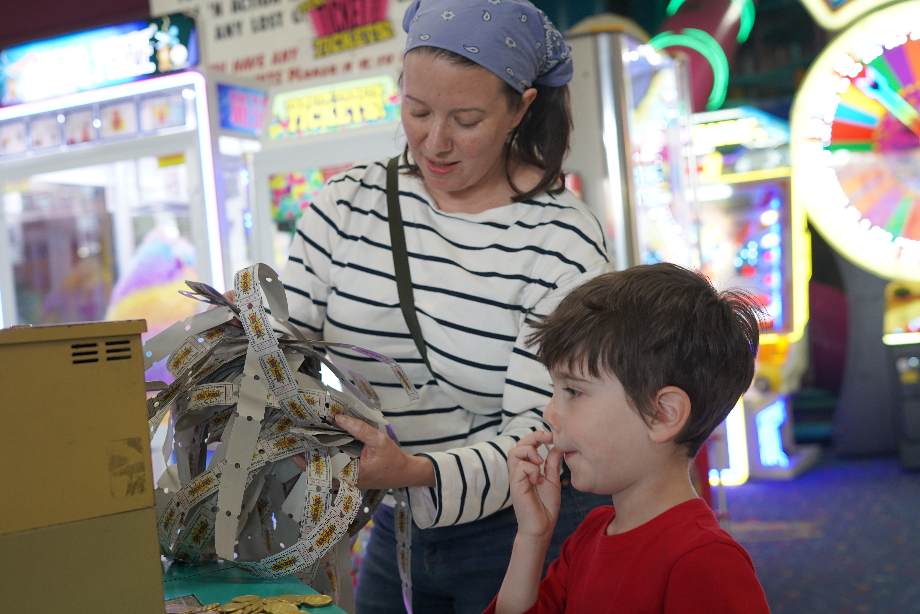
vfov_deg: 27.0
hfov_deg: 39.6
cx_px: 460
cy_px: 307
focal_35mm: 50
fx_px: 1278
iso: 1600
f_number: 4
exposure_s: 1/160
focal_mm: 50
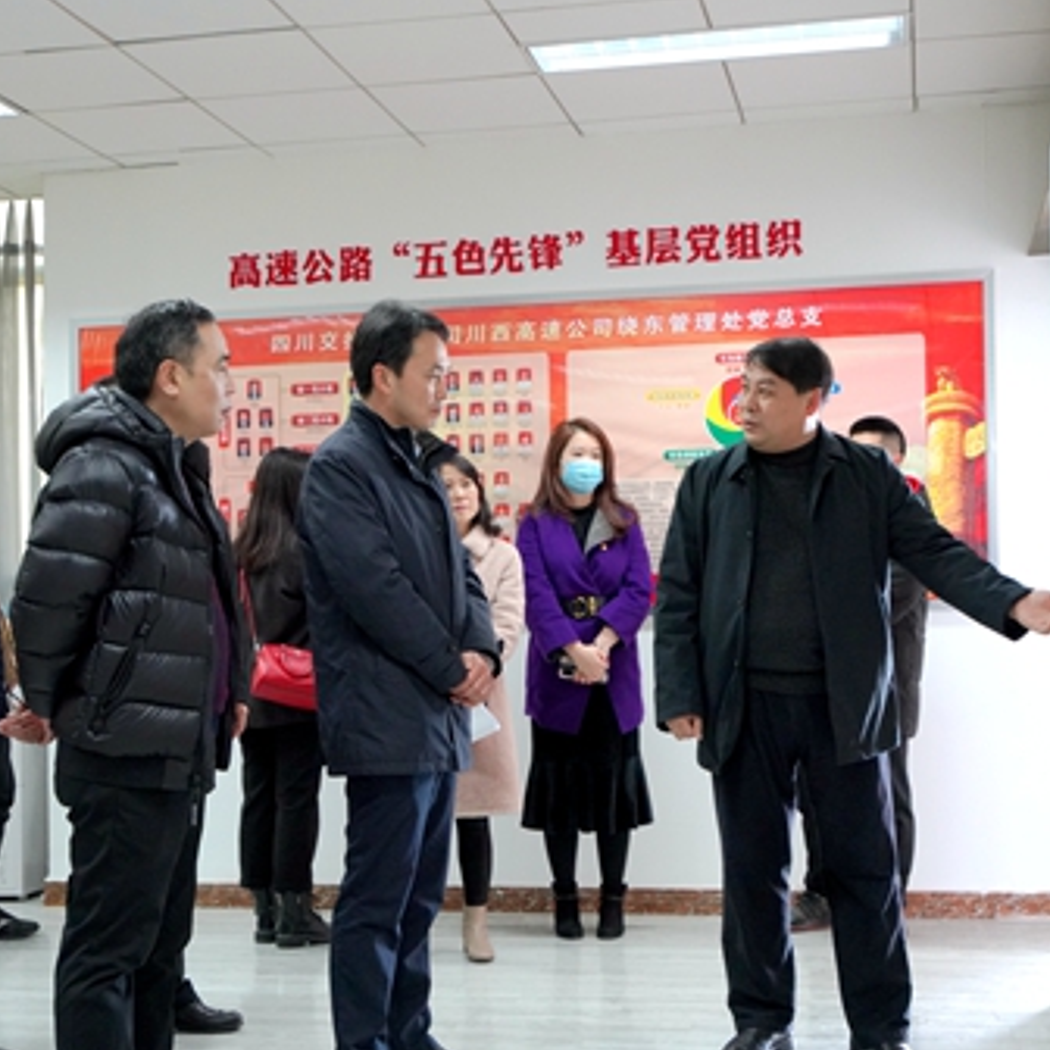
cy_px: 581
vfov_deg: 33.4
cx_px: 556
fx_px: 1750
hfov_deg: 33.4
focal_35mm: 51
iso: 2000
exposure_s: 1/160
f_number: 4
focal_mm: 35
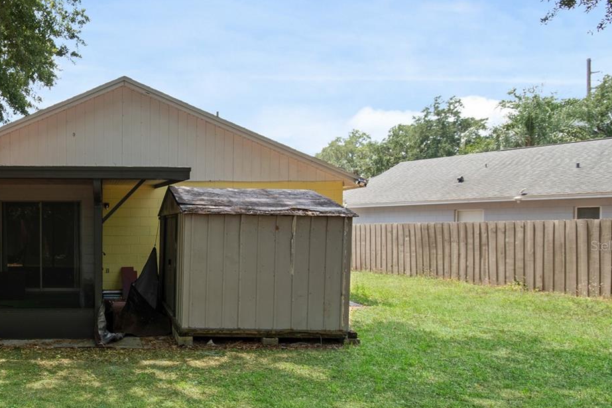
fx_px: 442
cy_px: 245
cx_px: 119
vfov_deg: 49.2
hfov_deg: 63.2
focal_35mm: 26
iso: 100
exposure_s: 1/60
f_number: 7.1
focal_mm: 10
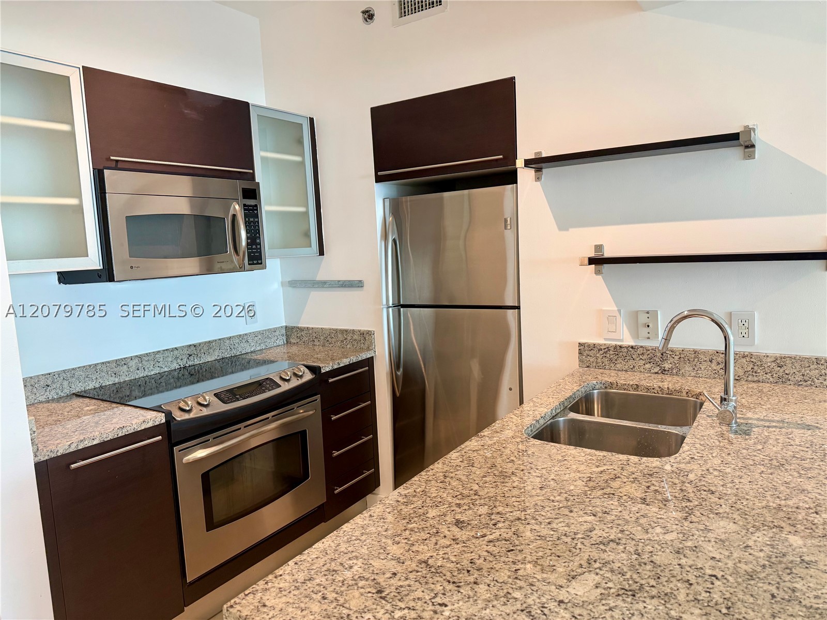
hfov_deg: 71.6
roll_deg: +3.2
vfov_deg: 56.8
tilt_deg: -5.7
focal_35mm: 24
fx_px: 573
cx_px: 414
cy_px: 310
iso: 200
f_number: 1.78
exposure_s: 1/120
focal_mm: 6.76
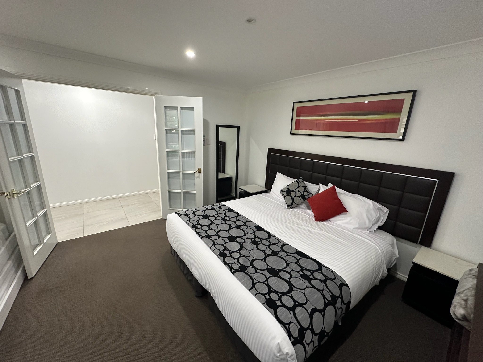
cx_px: 242
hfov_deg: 102.1
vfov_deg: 85.7
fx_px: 195
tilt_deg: -14.6
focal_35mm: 14
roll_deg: -2.2
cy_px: 181
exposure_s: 1/100
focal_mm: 2.22
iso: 320
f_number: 2.2
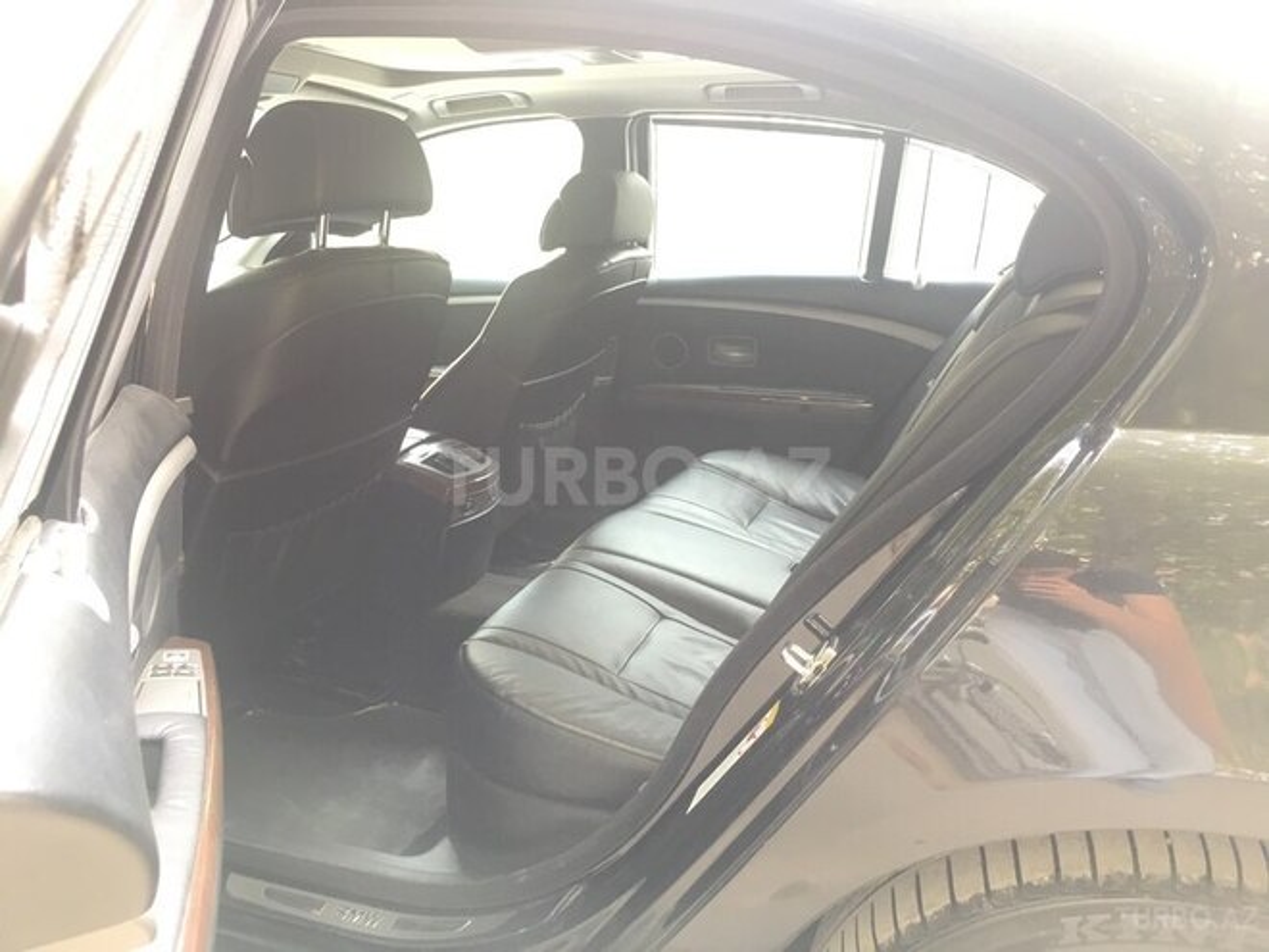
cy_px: 476
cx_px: 634
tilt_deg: -14.8
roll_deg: +0.9
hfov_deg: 61.7
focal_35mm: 29
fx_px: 1063
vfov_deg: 48.2
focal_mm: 4.15
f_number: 2.2
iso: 80
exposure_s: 1/33
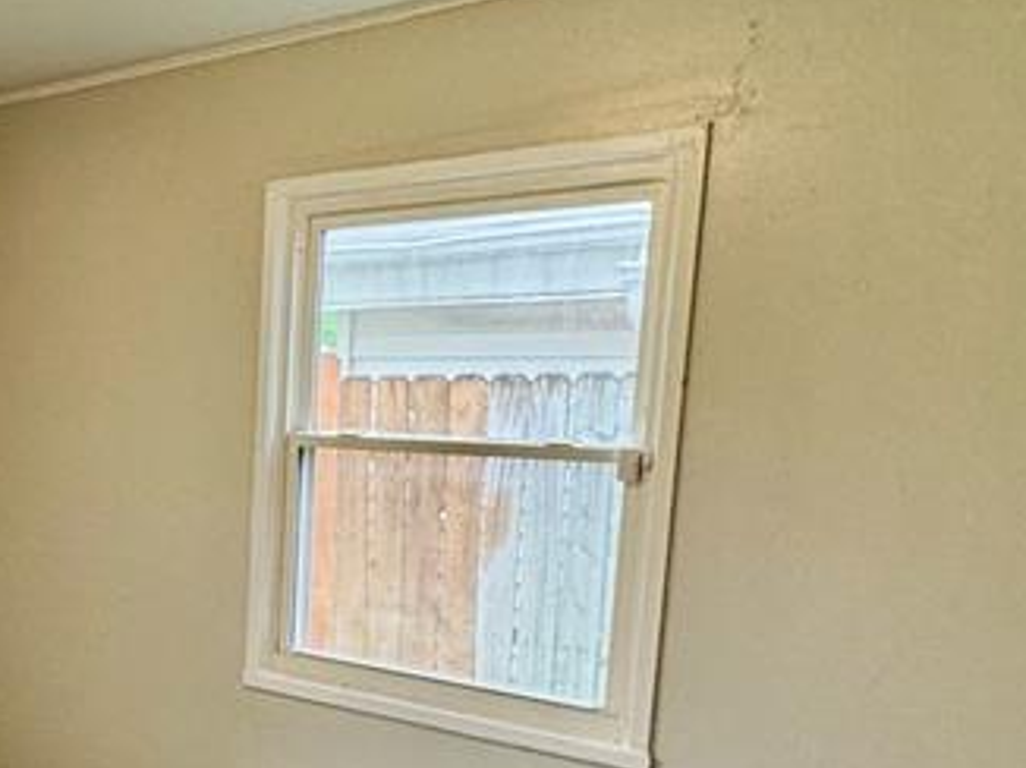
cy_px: 582
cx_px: -66
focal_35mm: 44
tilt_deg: -10.2
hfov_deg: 37.1
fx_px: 1303
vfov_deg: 32.2
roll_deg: -0.6
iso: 160
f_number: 2.2
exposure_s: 1/120
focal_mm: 2.22
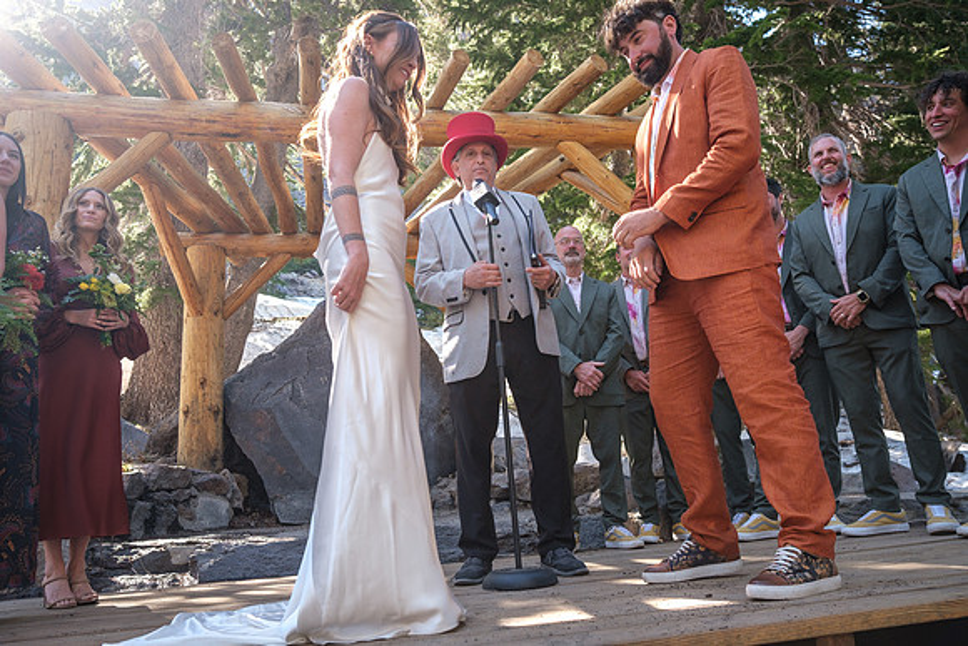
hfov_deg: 67.4
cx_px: 484
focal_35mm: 27
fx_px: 726
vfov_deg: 48.0
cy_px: 323
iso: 250
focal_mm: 18
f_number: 3.2
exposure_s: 1/210
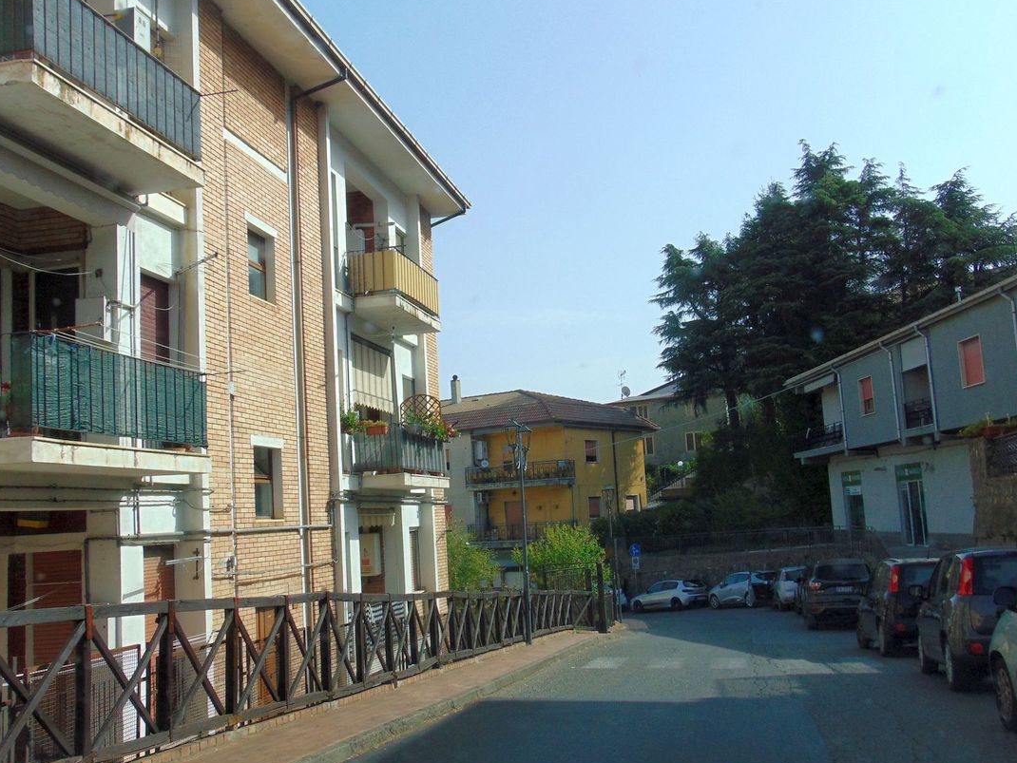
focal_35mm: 37
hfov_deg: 50.1
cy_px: 383
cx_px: 470
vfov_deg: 38.7
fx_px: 1087
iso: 80
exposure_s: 1/250
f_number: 8.2
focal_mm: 5.8
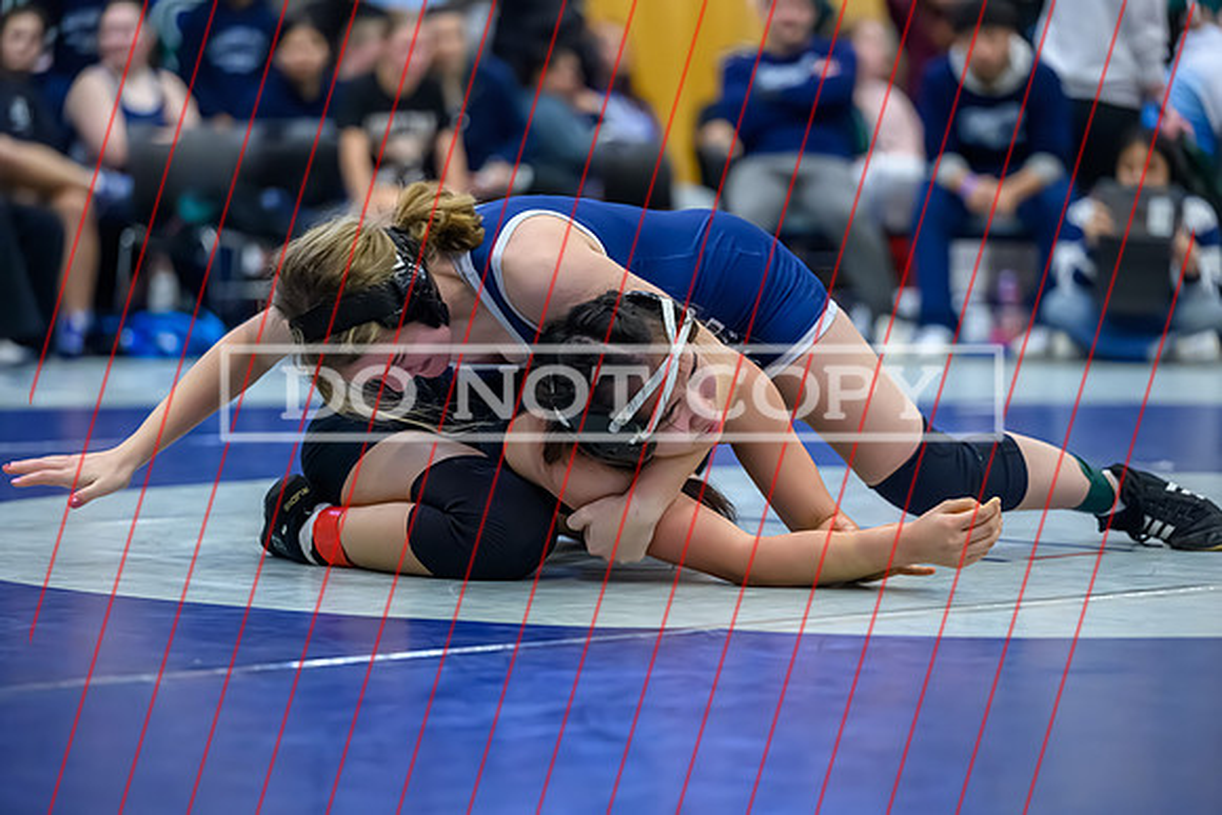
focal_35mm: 125
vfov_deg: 11.0
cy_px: 408
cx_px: 611
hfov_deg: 16.4
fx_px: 4244
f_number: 2.8
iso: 10000
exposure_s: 1/640
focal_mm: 125
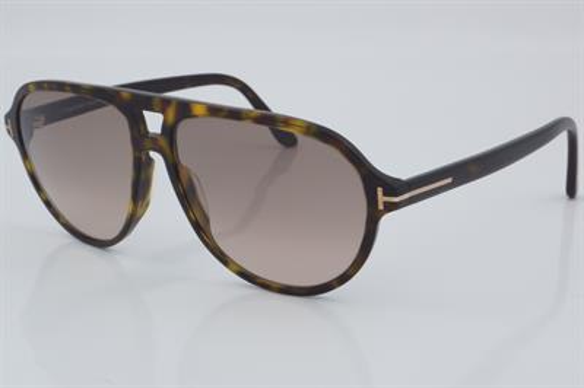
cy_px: 194
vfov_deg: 18.2
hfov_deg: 27.0
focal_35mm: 75
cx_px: 292
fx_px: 1216
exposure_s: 1/4
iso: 100
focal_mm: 50
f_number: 32
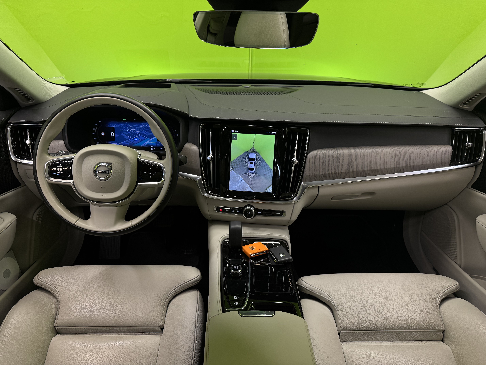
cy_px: 182
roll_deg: -1.2
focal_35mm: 24
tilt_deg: -26.0
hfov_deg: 71.6
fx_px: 337
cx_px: 243
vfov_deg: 56.8
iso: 200
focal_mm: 6.76
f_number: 1.78
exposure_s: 1/100
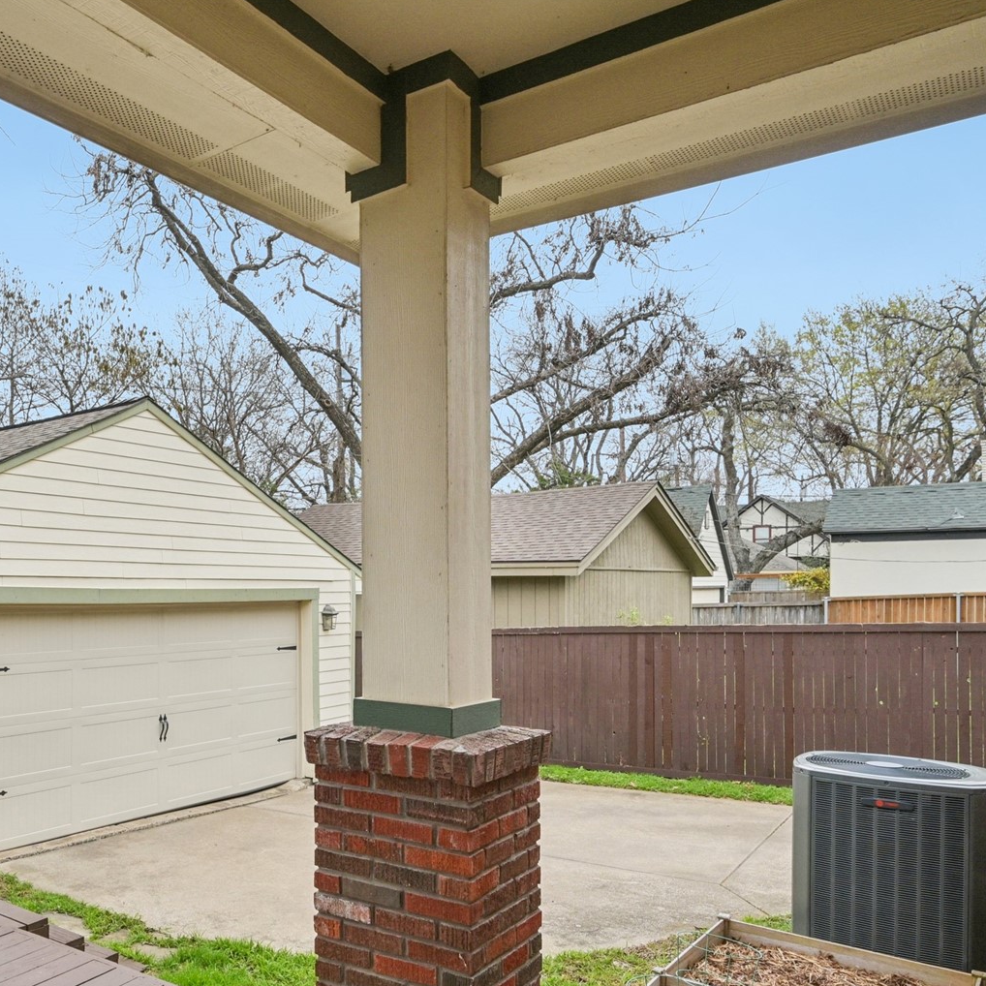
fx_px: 935
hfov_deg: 50.9
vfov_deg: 55.3
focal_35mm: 29
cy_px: 579
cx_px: 148
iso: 400
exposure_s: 1/640
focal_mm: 16
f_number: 8
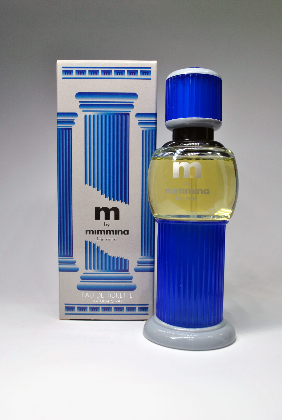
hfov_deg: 37.0
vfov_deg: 53.1
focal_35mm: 36
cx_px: 141
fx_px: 422
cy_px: 210
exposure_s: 1/60
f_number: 6.3
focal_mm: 24
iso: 200
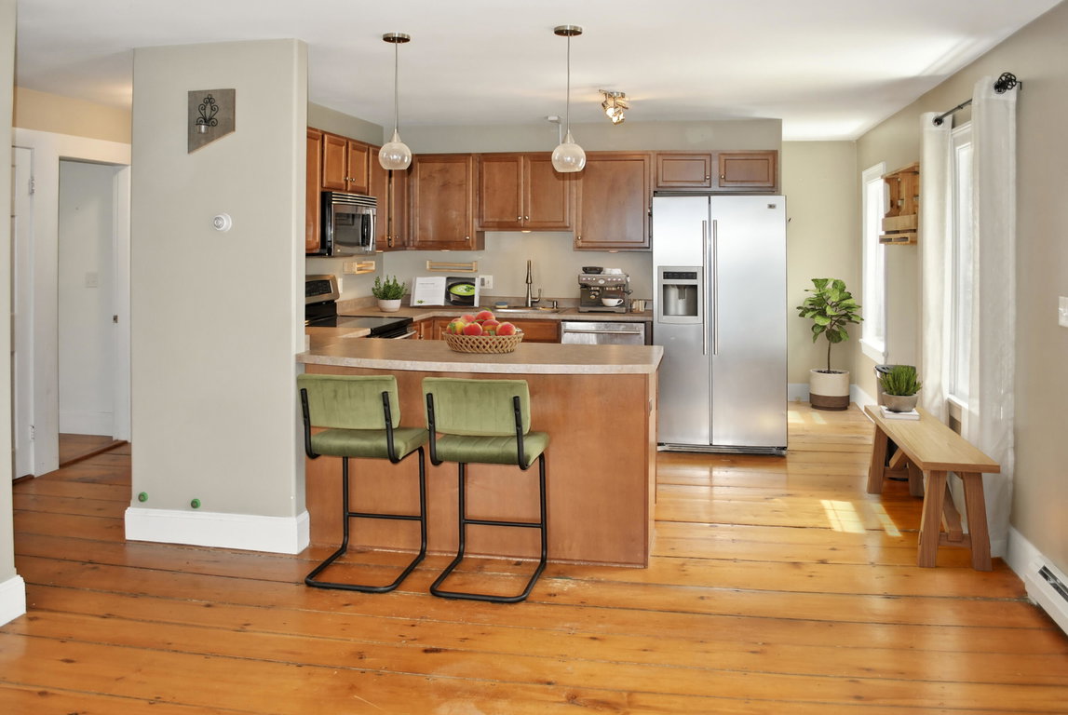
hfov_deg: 67.3
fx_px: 802
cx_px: 534
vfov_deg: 48.1
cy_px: 358
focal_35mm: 27
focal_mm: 18
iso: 200
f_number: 3.5
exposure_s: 1/60
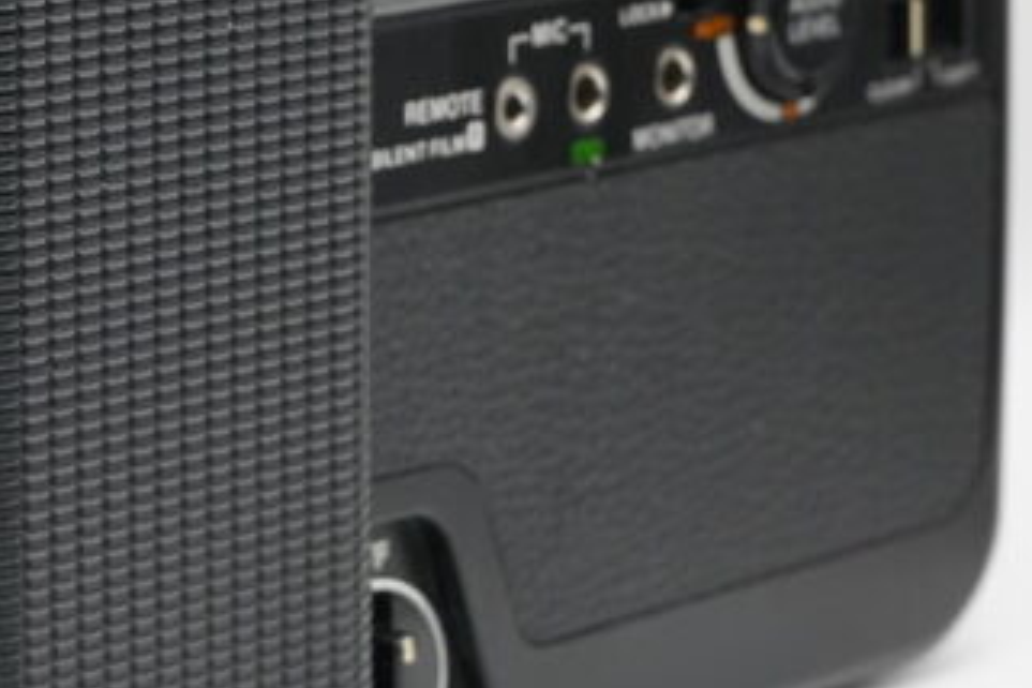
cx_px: -58
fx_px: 4758
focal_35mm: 166
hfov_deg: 12.2
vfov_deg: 8.2
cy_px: 40
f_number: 10
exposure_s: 1/125
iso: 4000
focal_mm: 52
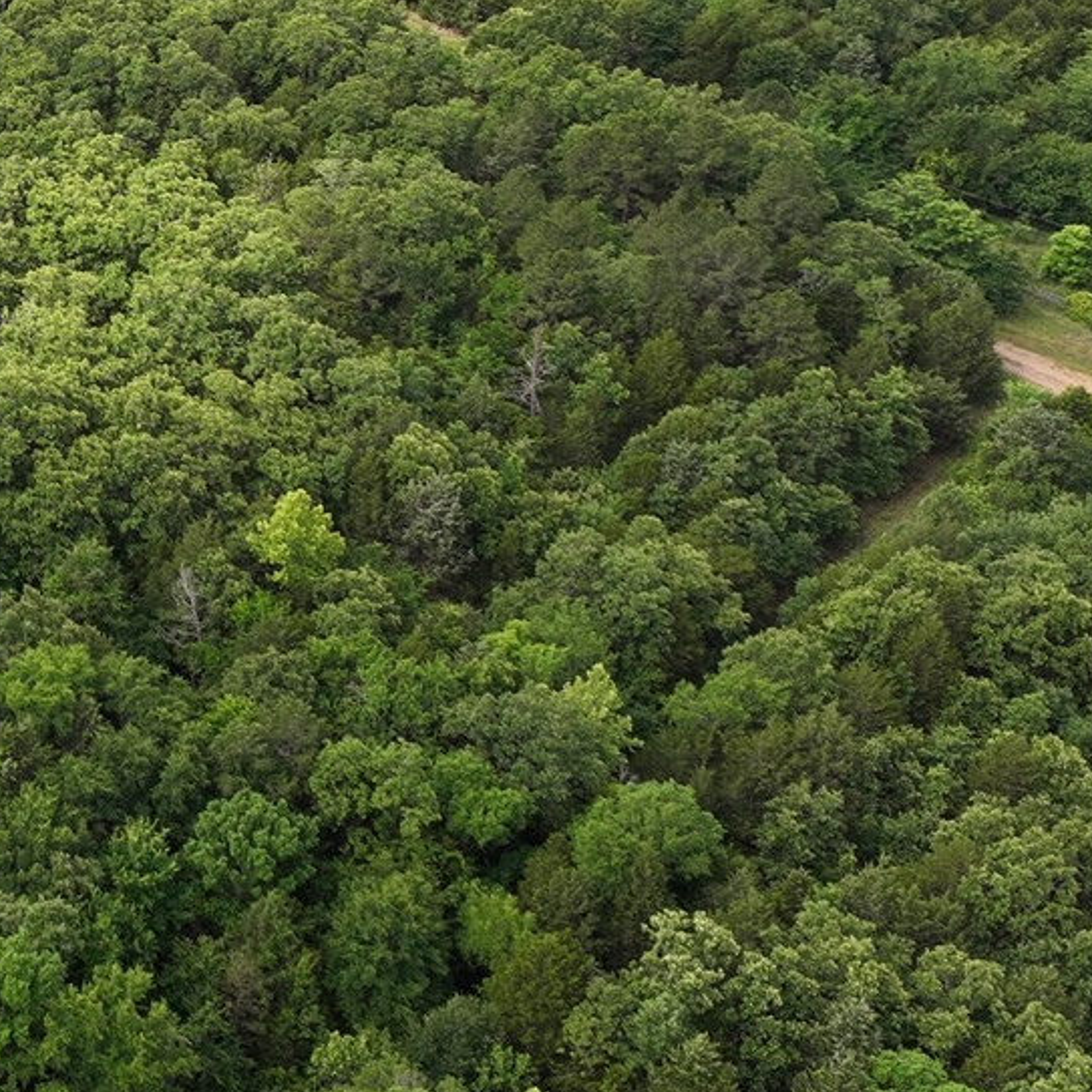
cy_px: 60
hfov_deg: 21.5
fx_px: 2677
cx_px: -207
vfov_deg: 22.4
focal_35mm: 75
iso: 120
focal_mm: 12.29
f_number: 2.8
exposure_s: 1/60
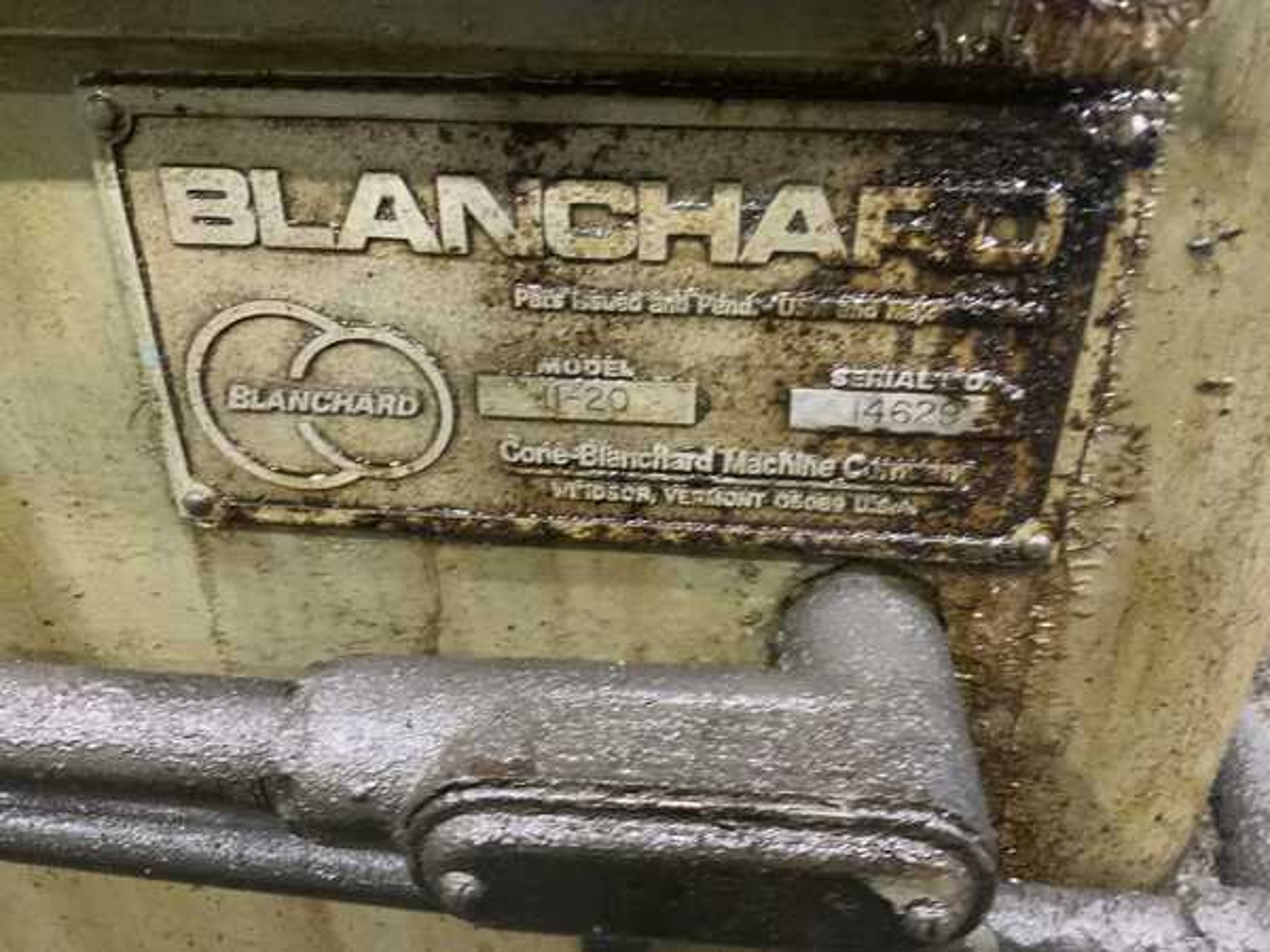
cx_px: 635
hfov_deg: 61.7
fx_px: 1064
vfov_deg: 48.2
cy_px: 476
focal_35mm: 29
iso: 400
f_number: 1.8
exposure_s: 1/30
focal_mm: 3
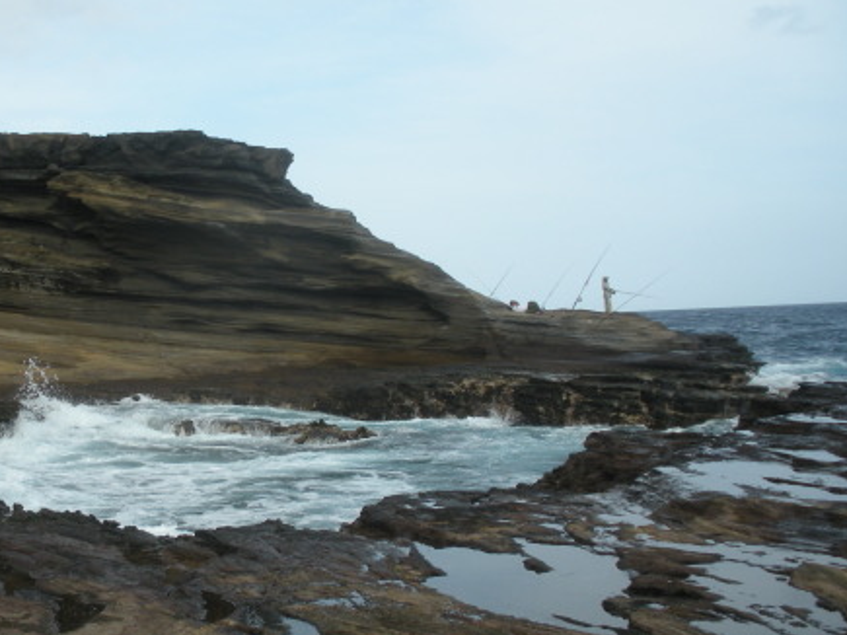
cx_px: 263
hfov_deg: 35.7
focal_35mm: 53
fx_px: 1296
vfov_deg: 27.5
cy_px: 290
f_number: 3.5
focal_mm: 6.3
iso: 88
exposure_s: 1/598
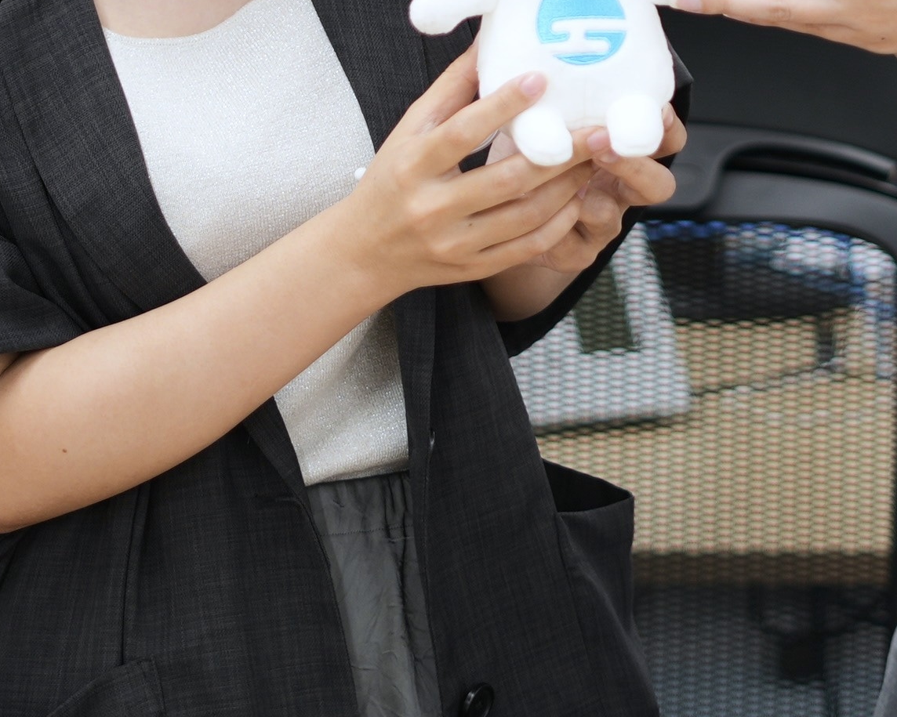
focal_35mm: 189
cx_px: 822
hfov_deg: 10.2
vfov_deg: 8.0
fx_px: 5017
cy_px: -436
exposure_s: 1/60
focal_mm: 50
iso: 100
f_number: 1.8
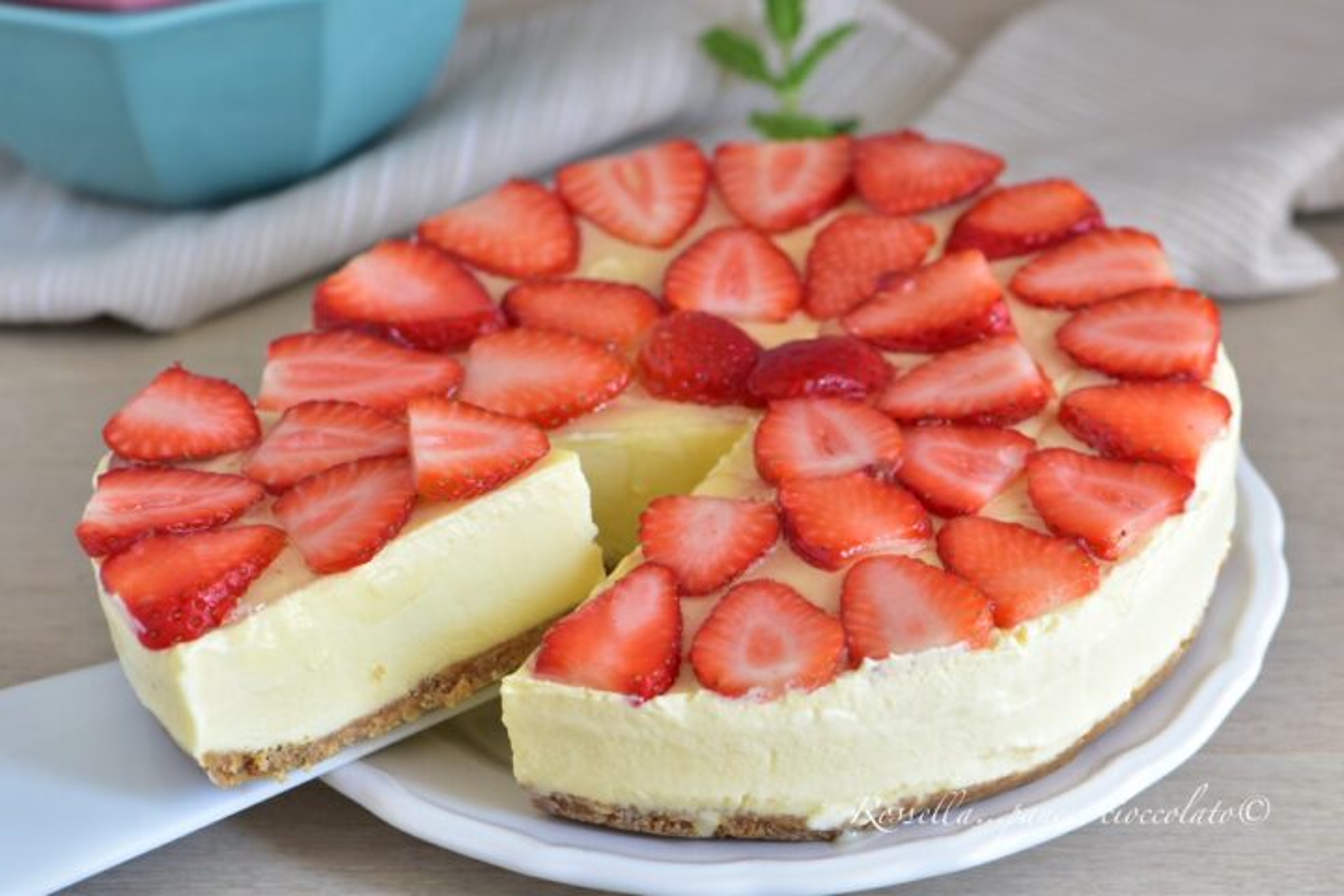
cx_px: 672
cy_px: 448
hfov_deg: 13.0
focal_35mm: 158
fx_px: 5880
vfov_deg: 8.7
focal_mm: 105
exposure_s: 1/50
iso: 400
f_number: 5.6
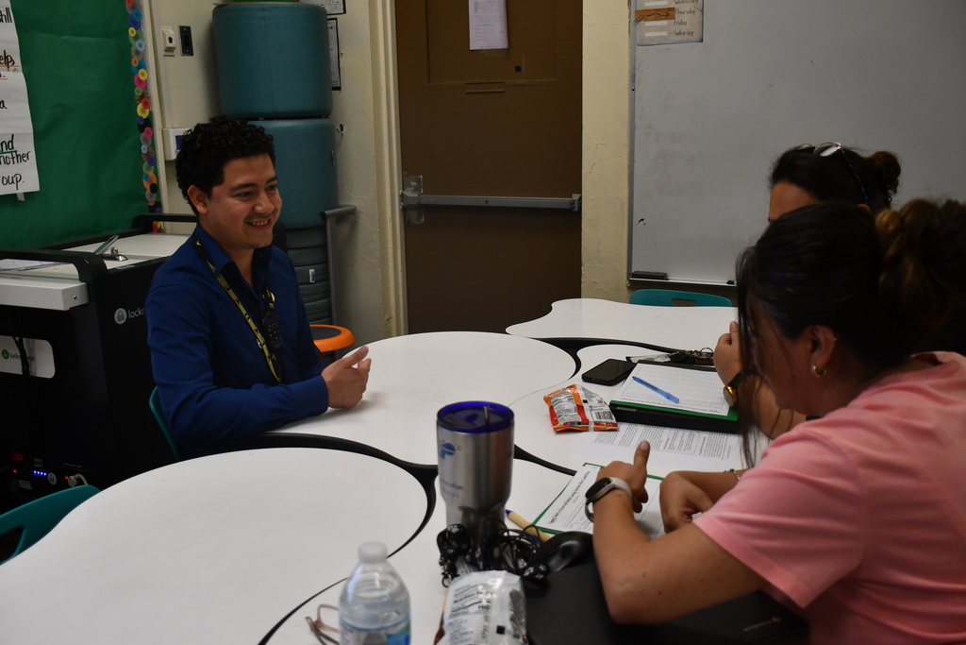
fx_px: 886
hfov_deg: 57.2
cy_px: 322
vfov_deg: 40.0
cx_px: 483
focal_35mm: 33
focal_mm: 22
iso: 720
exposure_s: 1/250
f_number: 3.5
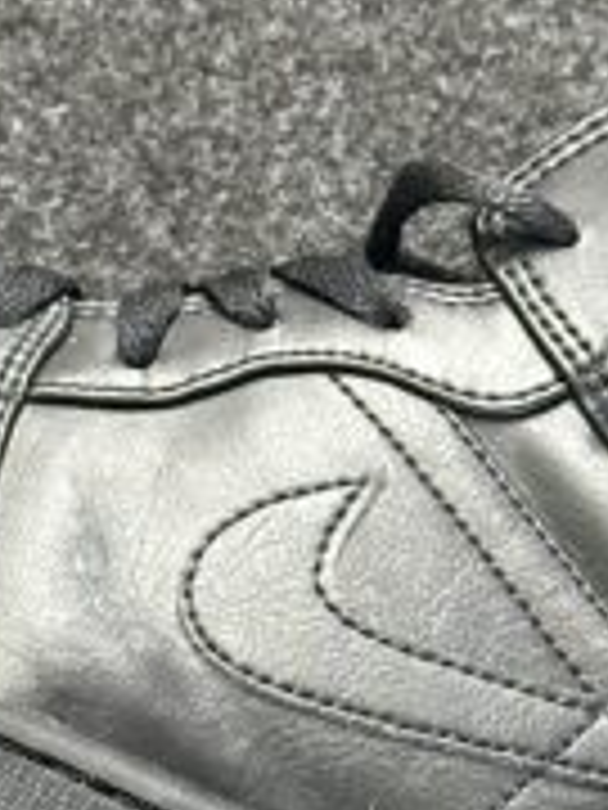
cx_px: 131
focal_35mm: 213
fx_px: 4988
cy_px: 1258
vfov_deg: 9.0
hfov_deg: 7.0
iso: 500
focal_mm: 6.86
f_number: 1.78
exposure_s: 1/25
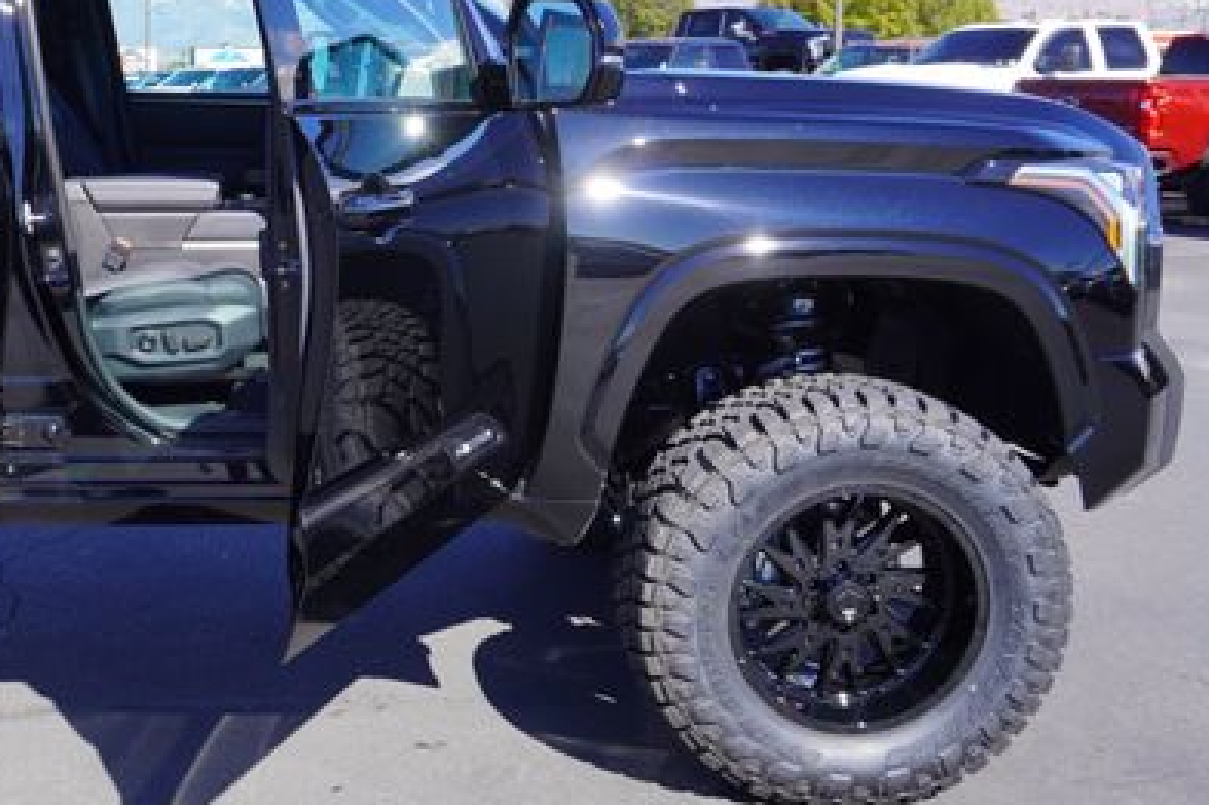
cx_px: 250
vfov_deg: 27.4
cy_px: 305
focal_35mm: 49
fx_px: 1645
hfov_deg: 38.9
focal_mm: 20
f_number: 7.1
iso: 100
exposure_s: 1/100
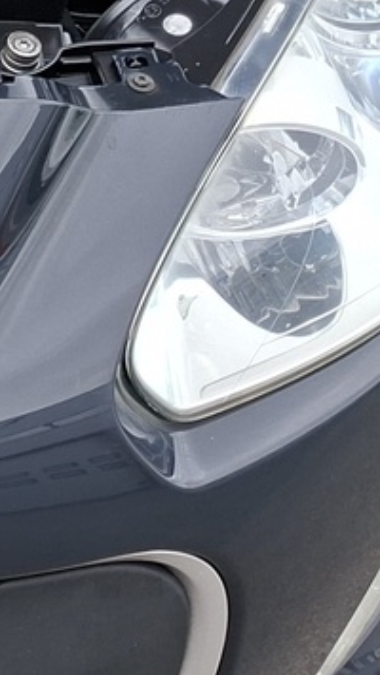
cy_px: -266
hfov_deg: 9.2
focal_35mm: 113
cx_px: -650
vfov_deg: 17.5
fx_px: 2022
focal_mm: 5.54
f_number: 1.8
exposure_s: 1/532
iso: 50
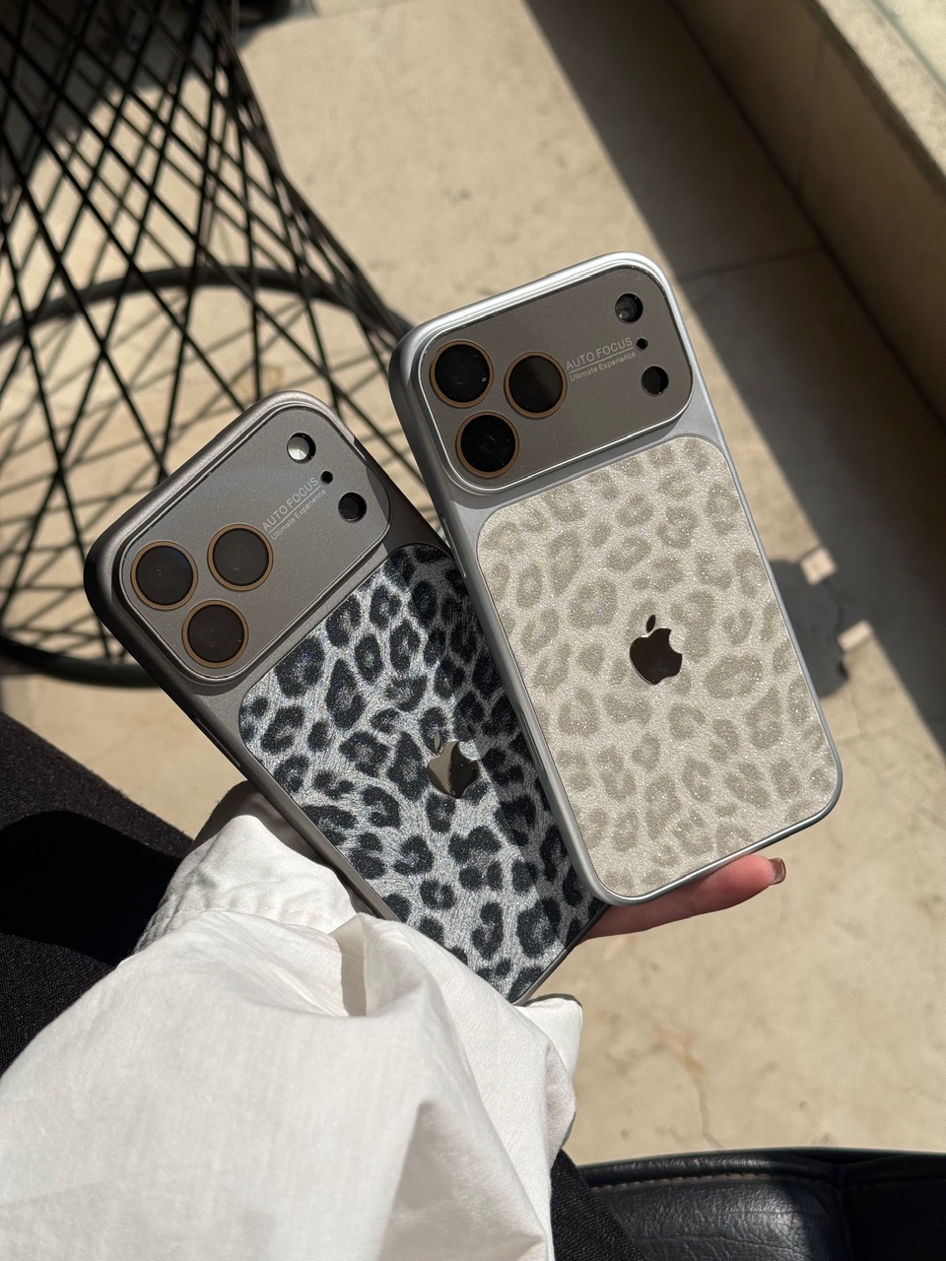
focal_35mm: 48
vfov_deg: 39.7
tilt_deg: -50.1
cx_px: 473
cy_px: 630
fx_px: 1749
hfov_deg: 30.3
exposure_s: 1/9901
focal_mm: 6.76
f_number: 1.78
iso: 80
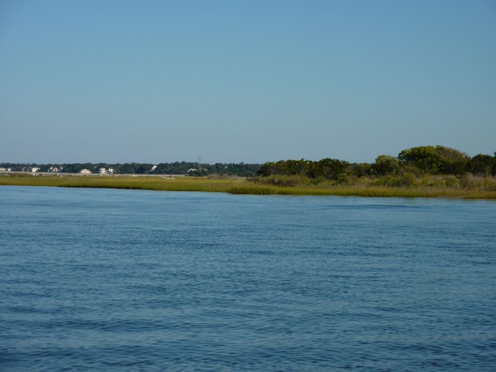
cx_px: 248
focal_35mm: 128
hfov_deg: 15.4
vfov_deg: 11.6
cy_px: 186
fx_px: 1834
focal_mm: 21
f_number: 5.6
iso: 80
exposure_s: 1/640
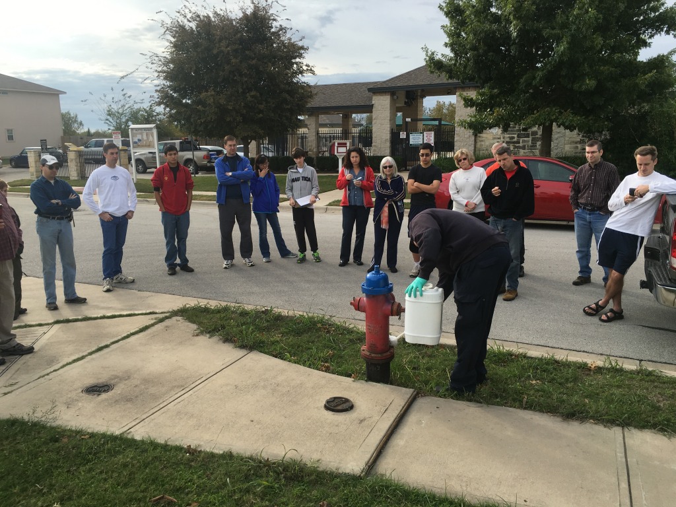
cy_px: 254
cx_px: 338
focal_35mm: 29
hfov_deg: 61.7
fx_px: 566
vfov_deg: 48.2
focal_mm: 4.15
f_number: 2.2
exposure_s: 1/605
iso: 25
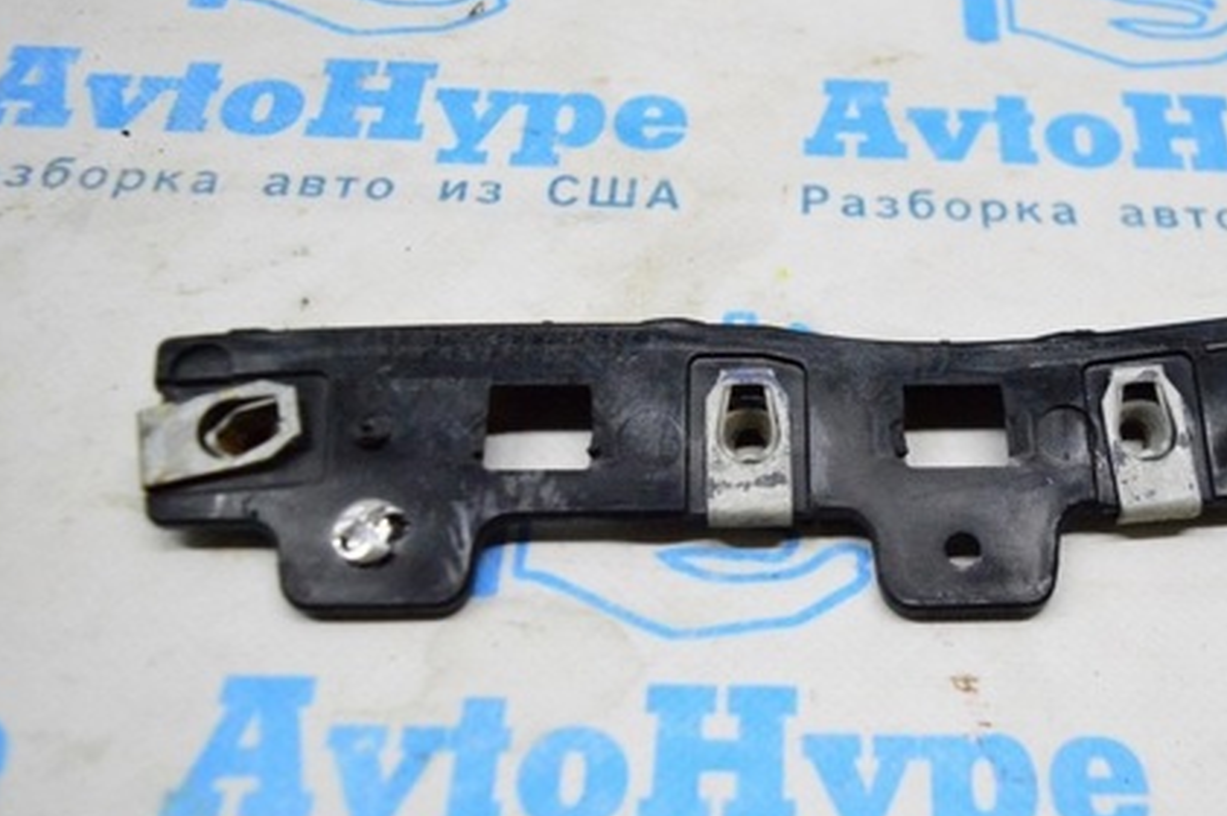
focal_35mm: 41
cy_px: 404
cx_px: 810
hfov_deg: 46.7
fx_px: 1396
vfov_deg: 32.6
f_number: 3.5
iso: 6400
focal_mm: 18
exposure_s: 1/1000
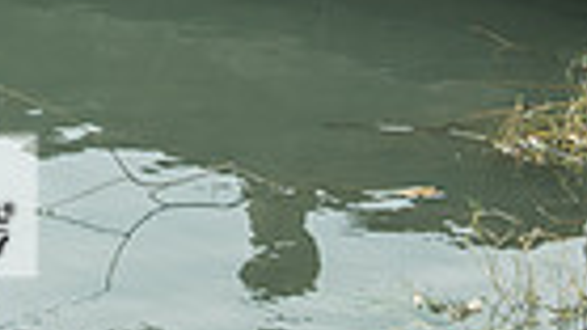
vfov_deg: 6.9
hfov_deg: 12.5
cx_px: -220
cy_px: -451
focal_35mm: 166
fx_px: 2582
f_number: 5
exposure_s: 1/125
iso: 320
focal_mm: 38
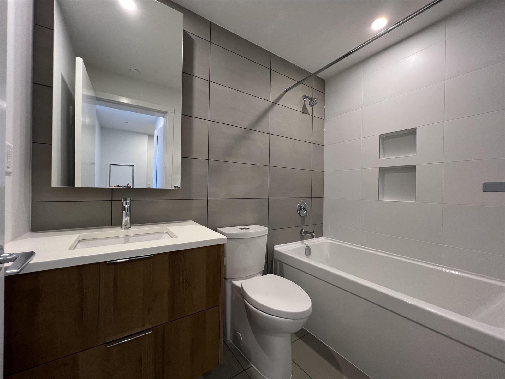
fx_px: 190
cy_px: 190
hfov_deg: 106.2
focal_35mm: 13
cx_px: 252
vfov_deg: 89.9
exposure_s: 1/60
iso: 125
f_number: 1.8
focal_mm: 1.57
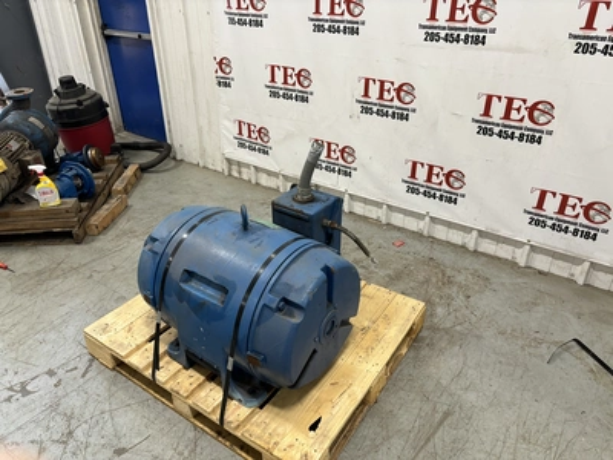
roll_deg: -0.2
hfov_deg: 67.3
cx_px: 306
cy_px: 230
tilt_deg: -28.8
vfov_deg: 53.1
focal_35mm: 26
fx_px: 460
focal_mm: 5.96
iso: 200
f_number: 1.6
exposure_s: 1/60
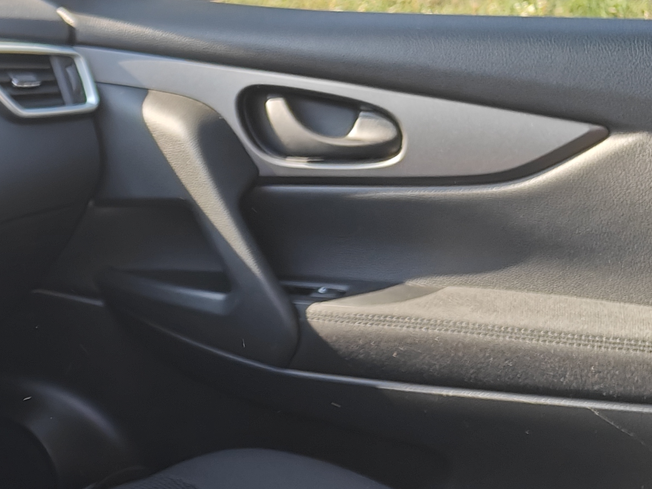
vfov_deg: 17.5
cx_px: -390
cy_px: 448
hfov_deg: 19.7
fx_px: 1563
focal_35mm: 83
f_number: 1.8
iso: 50
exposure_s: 1/491
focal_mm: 5.59
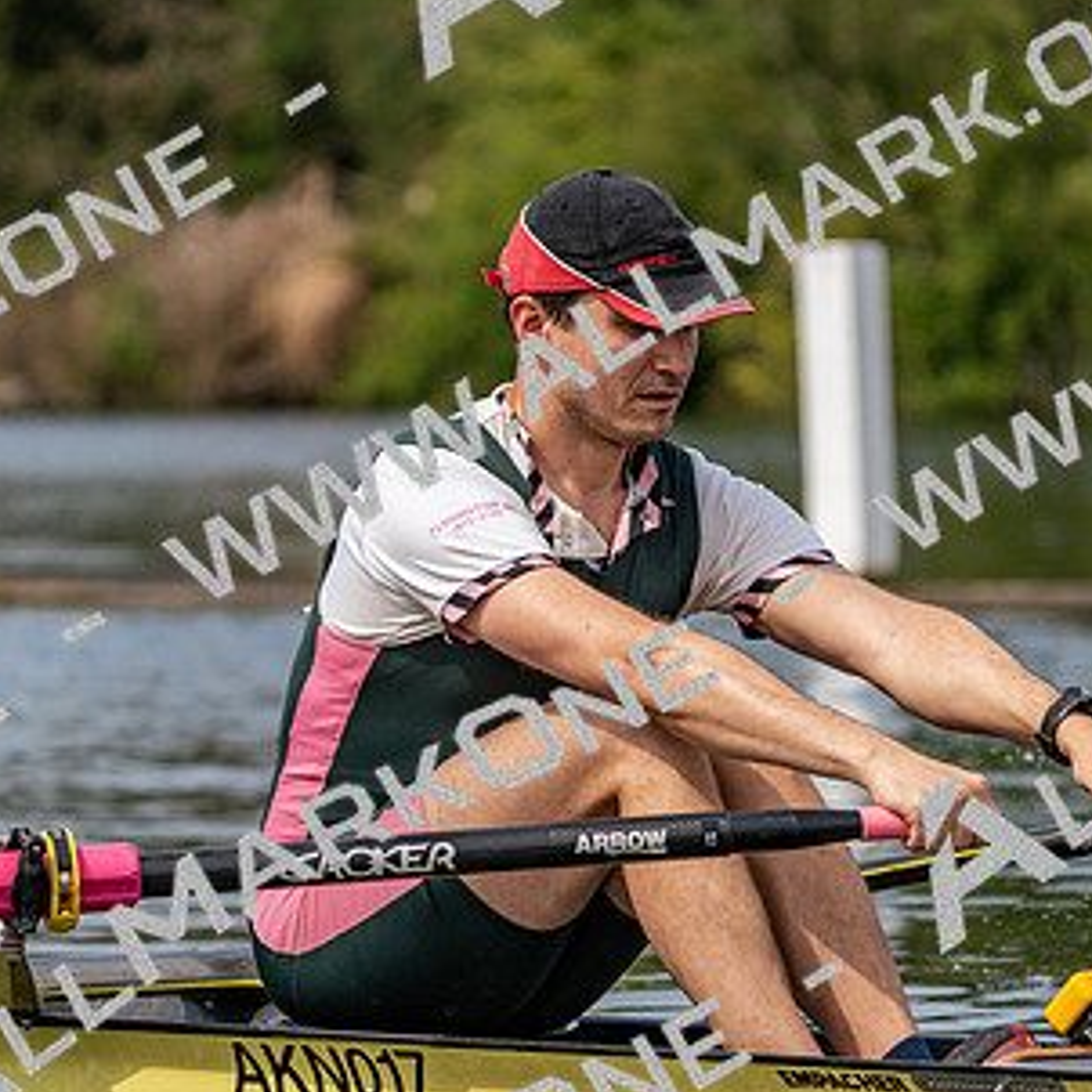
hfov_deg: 5.4
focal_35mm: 326
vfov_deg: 5.4
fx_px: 11635
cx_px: 611
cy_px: 609
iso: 250
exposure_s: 1/1600
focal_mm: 200
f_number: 5.6
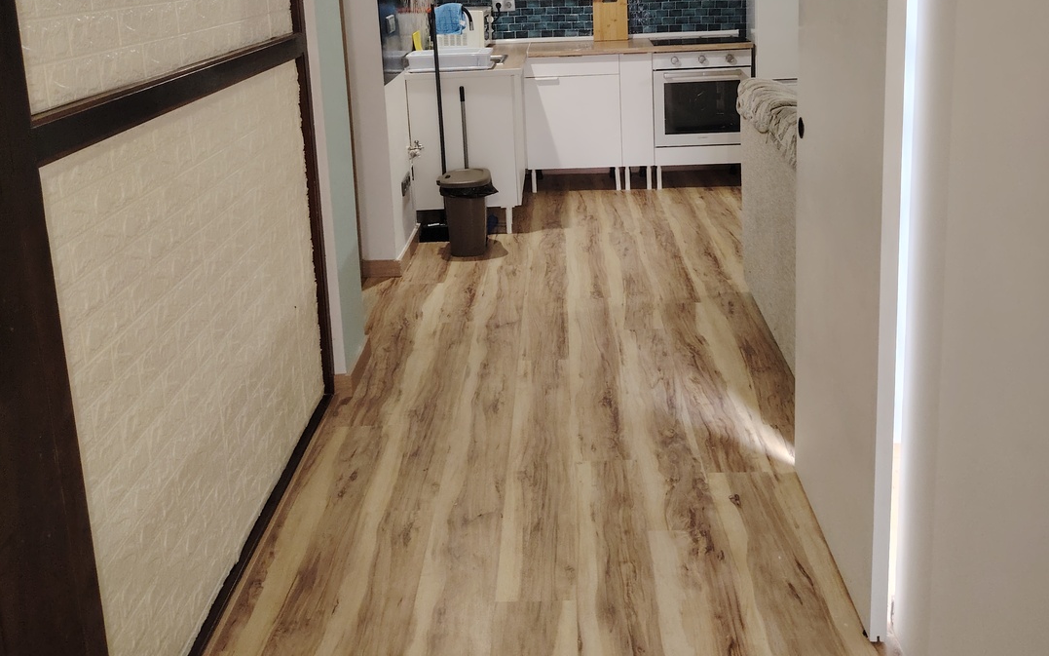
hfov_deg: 56.7
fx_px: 972
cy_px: 141
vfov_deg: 36.2
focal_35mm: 34
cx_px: 525
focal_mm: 5.25
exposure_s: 1/100
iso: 4906
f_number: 1.75
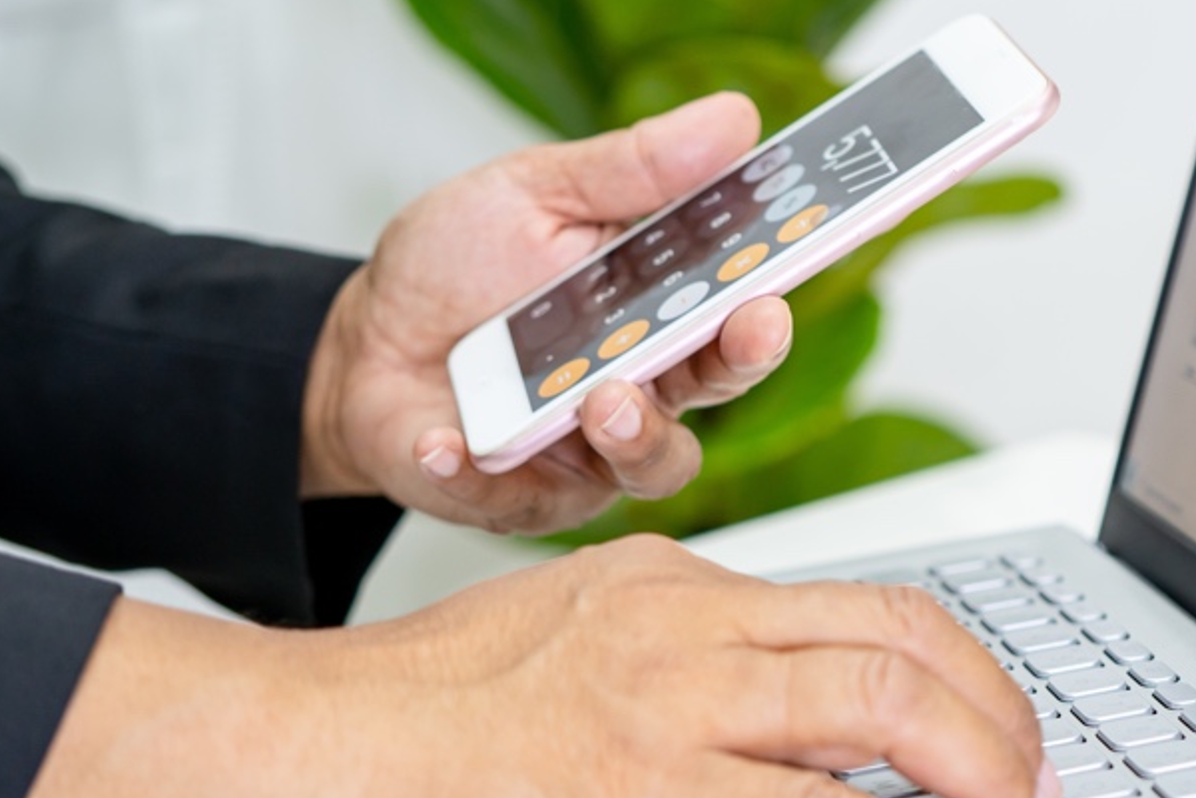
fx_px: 3322
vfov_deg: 13.7
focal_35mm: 100
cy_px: 433
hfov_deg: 20.3
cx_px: 849
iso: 400
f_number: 2.8
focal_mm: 50
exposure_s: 1/60
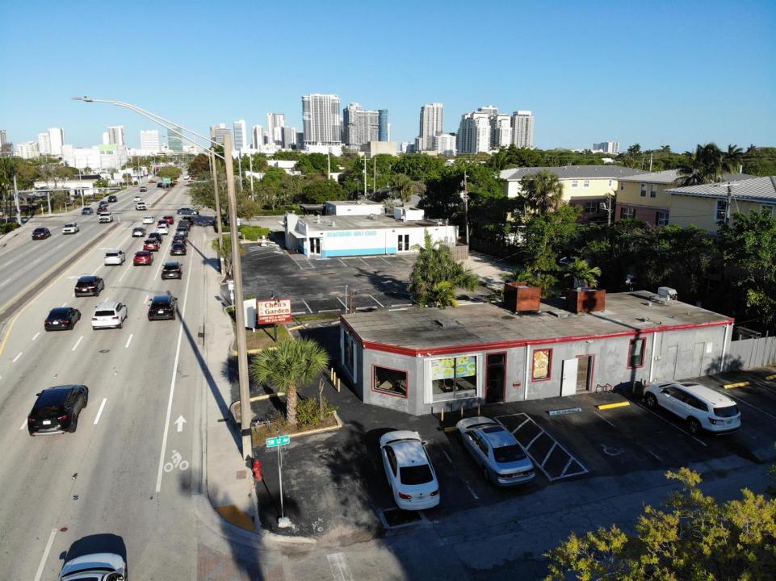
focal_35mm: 24
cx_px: 388
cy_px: 290
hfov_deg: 71.6
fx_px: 538
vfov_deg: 56.8
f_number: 2.8
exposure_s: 1/1093
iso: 100
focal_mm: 4.5
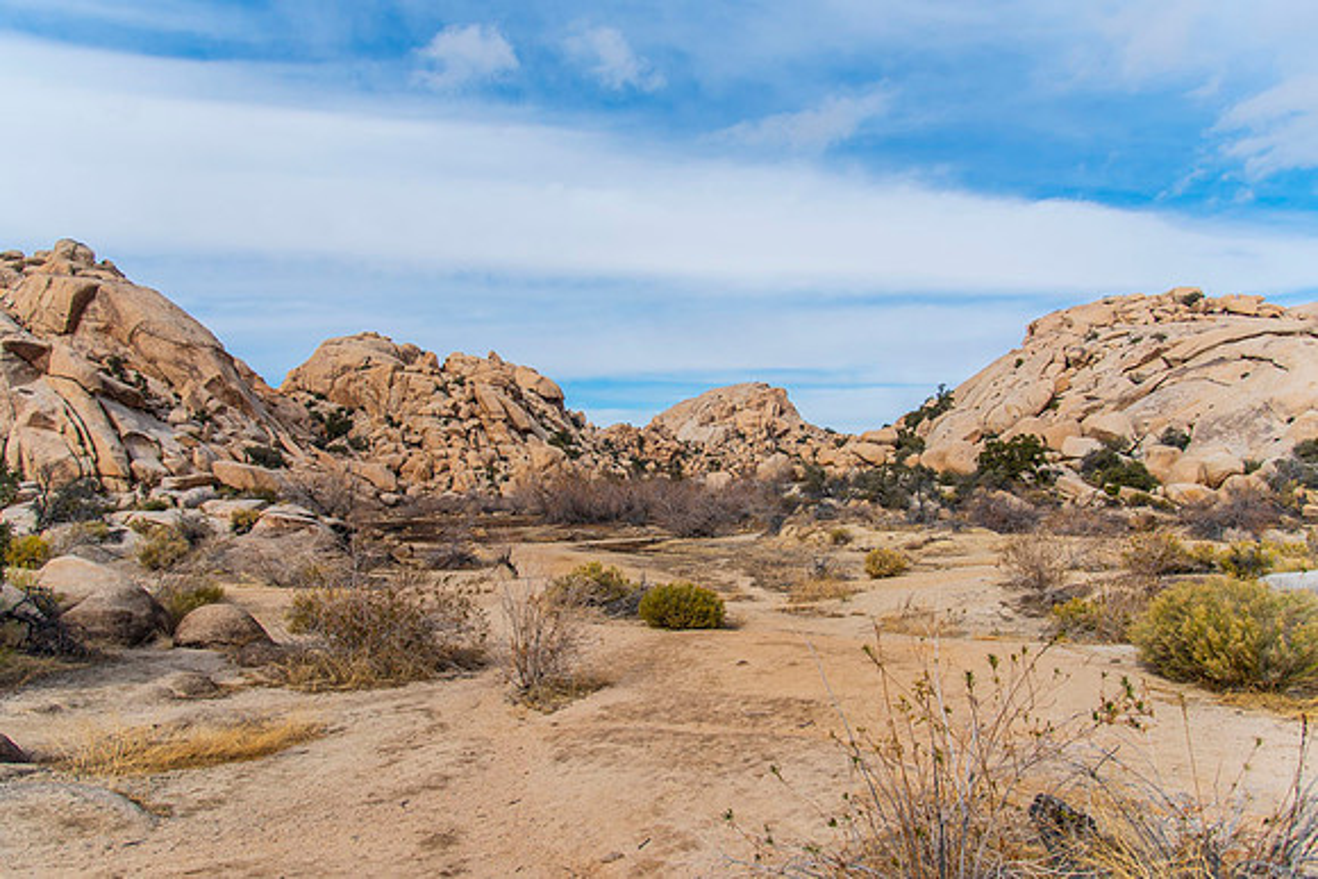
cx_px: 659
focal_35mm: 24
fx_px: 879
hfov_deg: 73.7
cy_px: 440
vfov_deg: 53.2
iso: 100
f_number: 4
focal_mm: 24
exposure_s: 1/1250
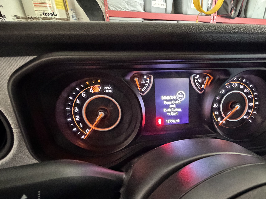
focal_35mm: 23
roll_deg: -2.4
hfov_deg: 72.1
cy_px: 124
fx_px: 177
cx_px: 173
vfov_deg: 58.2
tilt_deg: -28.1
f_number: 2.2
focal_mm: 2.22
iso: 1600
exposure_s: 1/36
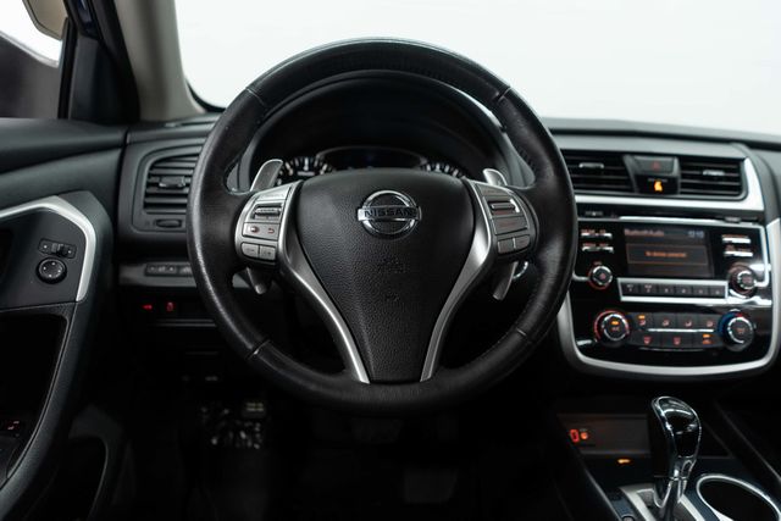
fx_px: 608
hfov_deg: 65.5
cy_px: 260
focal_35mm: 28
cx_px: 390
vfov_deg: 46.4
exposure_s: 1/60
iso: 800
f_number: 3.2
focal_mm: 28
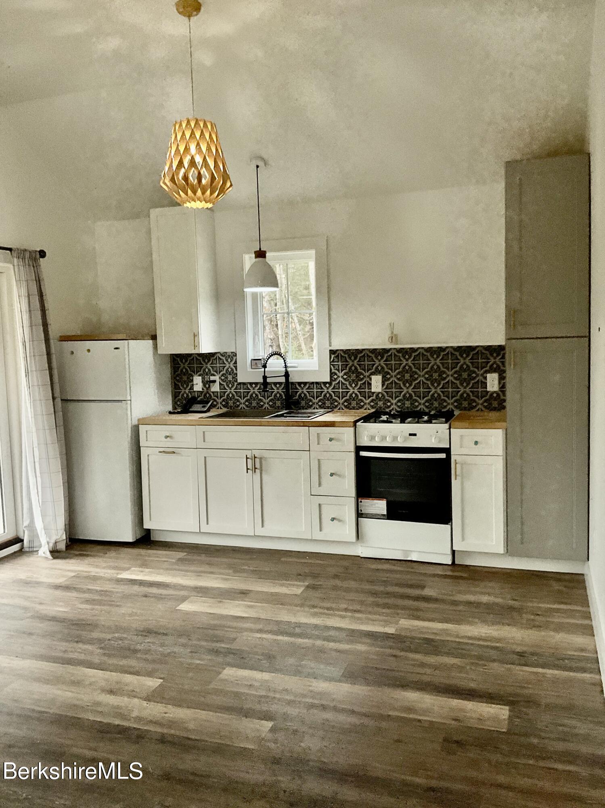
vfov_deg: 61.7
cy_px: 404
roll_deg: +1.8
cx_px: 302
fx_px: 676
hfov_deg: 48.2
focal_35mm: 29
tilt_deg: -5.2
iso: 25
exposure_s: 1/122
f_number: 1.8
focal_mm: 3
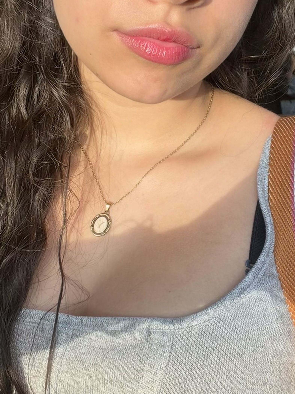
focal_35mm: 44
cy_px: 114
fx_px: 500
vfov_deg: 42.0
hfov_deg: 32.8
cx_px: 169
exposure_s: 1/242
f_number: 1.9
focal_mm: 2.71
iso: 25
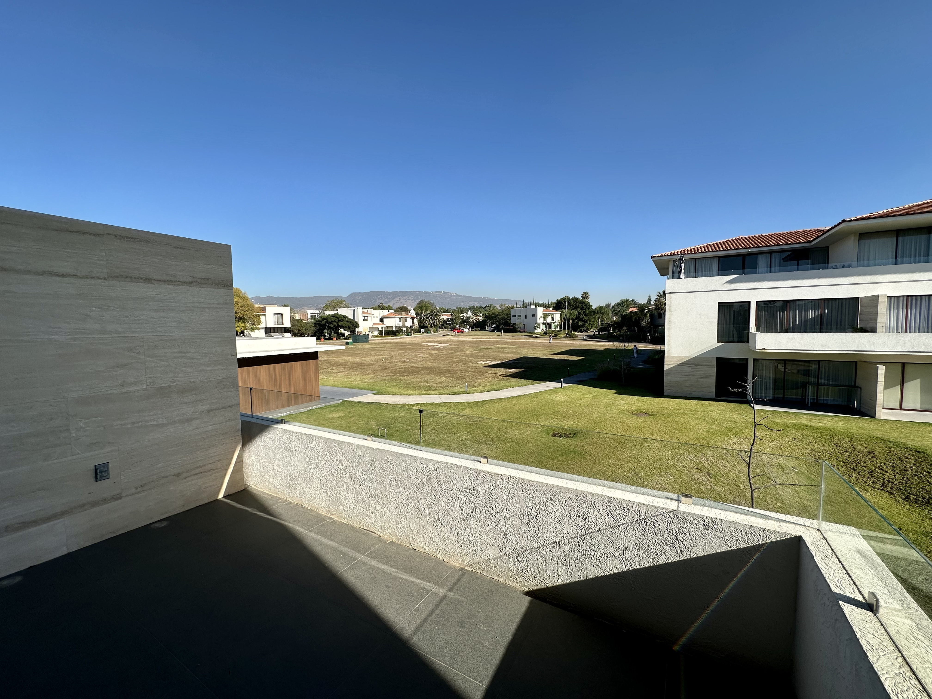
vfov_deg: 85.7
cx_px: 466
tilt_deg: -3.6
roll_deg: +0.6
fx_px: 377
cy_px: 350
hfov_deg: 102.1
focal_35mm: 14
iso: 40
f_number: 2.2
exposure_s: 1/2304
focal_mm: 2.22
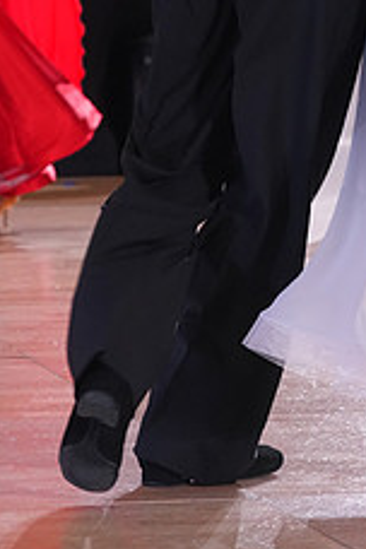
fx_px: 3721
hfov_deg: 5.6
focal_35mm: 244
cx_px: 425
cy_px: -94
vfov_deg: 8.4
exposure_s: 1/250
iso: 3200
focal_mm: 96
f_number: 5
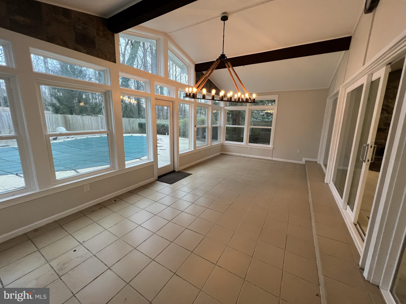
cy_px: 152
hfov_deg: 106.2
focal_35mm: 13
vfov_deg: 89.9
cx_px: 203
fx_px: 152
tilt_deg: -10.8
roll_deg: -0.9
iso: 250
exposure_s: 1/120
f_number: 1.8
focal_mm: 1.57
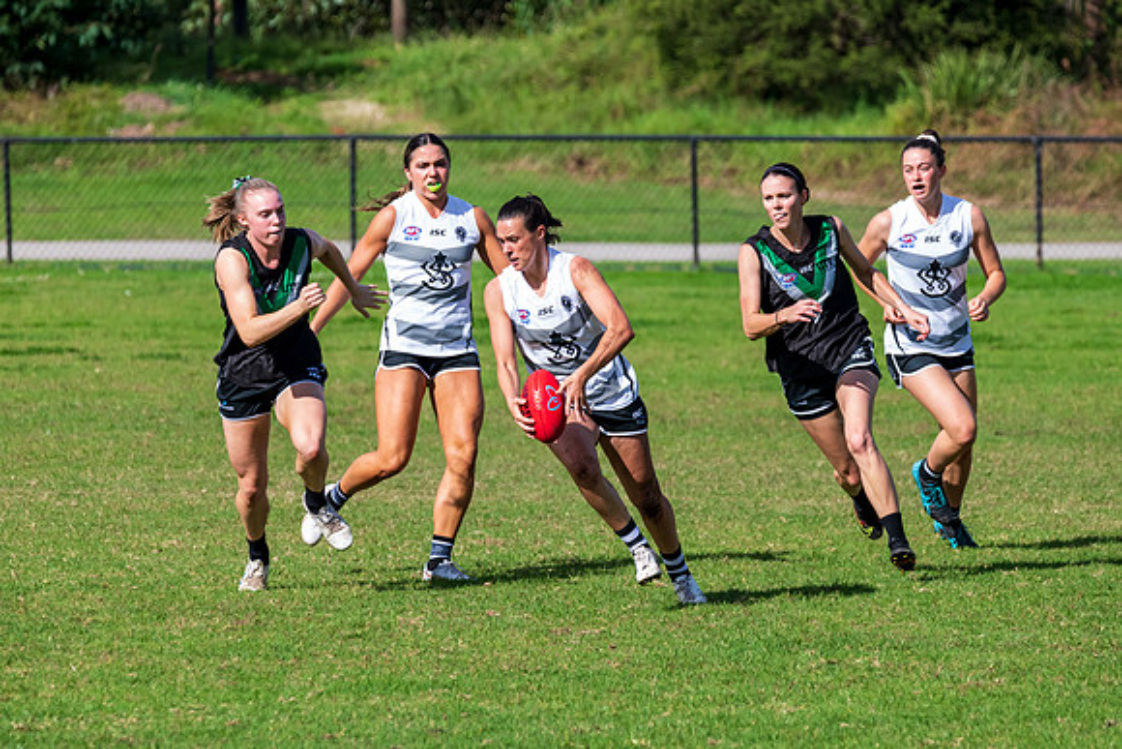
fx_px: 13480
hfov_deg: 4.8
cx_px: 497
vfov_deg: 3.2
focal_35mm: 432
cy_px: 385
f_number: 11
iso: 800
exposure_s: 1/1250
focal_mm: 380
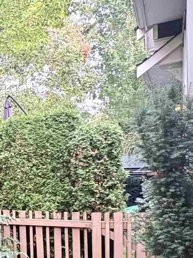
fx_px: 394
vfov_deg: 35.6
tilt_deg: -2.4
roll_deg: +3.8
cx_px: -180
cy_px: 184
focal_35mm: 53
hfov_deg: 18.9
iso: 200
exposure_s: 1/97
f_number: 2.2
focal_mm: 2.22
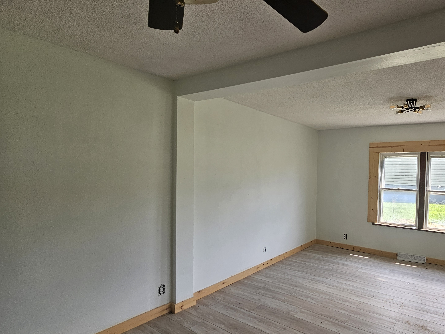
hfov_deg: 84.1
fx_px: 231
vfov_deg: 71.4
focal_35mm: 18
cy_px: 182
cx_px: 304
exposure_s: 1/120
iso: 50
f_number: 2.2
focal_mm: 2.2
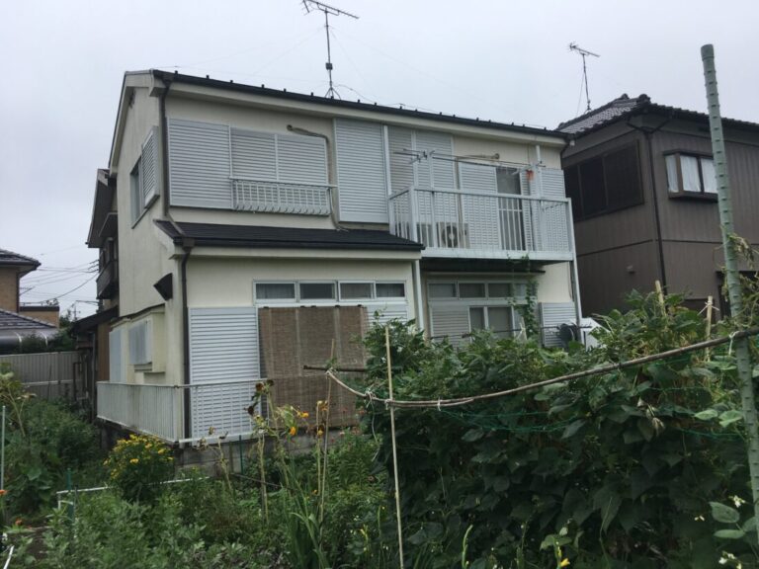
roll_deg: +3.0
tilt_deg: +5.2
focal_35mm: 29
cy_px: 284
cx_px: 380
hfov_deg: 61.7
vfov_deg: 48.2
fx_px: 636
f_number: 2.2
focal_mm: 4.15
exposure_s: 1/1709
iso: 25
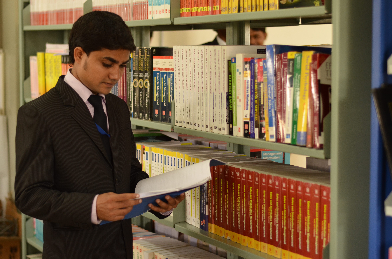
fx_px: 815
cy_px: 130
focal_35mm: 75
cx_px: 196
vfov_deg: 18.1
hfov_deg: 27.0
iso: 800
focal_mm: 50
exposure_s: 1/160
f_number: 2
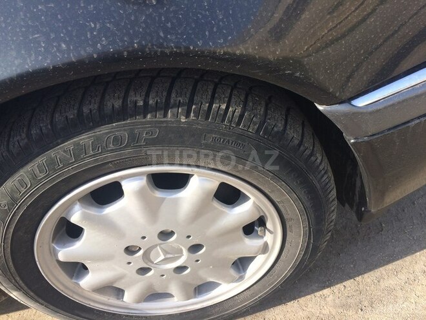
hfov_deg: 61.7
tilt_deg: -42.5
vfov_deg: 48.2
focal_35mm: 29
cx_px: 213
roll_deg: +18.6
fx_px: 357
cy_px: 160
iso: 32
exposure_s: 1/578
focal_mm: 4.15
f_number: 2.2
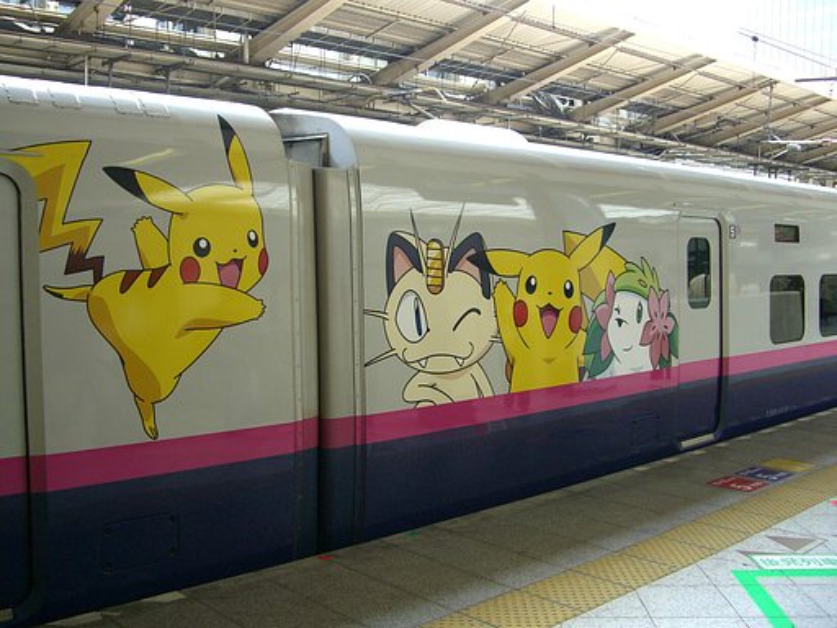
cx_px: 418
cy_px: 314
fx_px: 919
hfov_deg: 49.0
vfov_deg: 37.7
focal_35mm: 38
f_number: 2.8
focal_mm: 7.9
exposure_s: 1/160
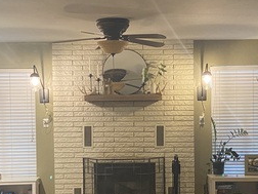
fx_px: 492
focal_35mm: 66
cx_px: 134
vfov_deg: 22.1
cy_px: 134
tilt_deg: -2.3
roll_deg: +0.8
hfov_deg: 29.4
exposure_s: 1/60
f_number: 1.8
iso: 500
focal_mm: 4.25
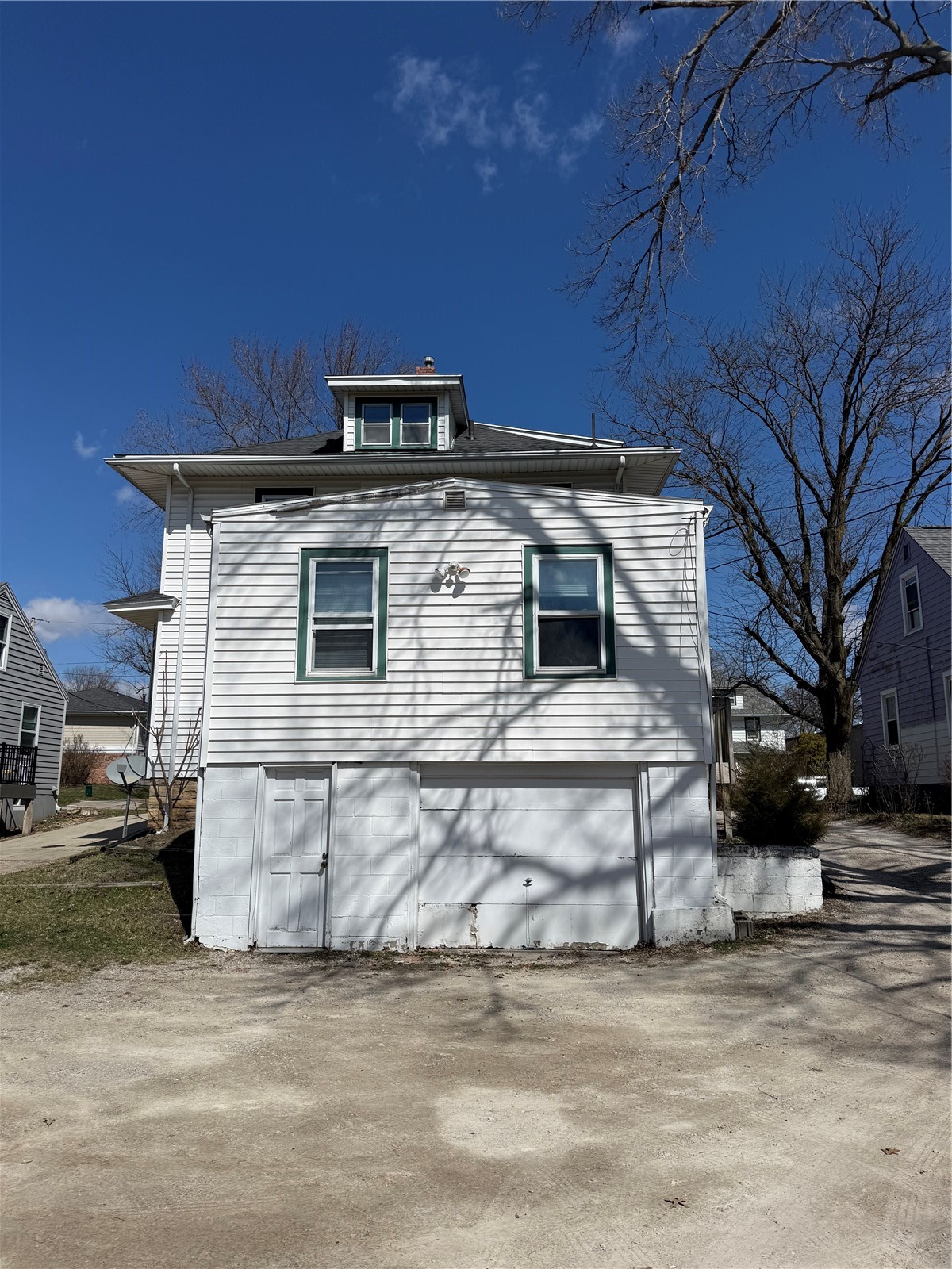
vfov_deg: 71.6
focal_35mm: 24
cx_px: 476
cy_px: 634
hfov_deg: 56.8
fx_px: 880
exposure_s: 1/14286
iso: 80
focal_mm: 6.76
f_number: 1.78
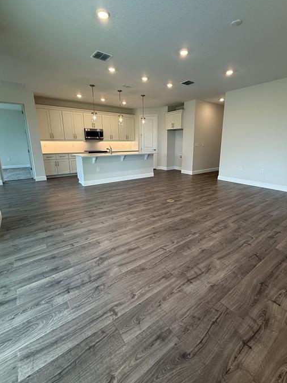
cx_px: 154
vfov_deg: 94.4
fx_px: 177
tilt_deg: -12.7
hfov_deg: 78.0
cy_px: 184
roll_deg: -0.7
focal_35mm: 16
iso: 160
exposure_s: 1/120
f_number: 2.2
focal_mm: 2.22
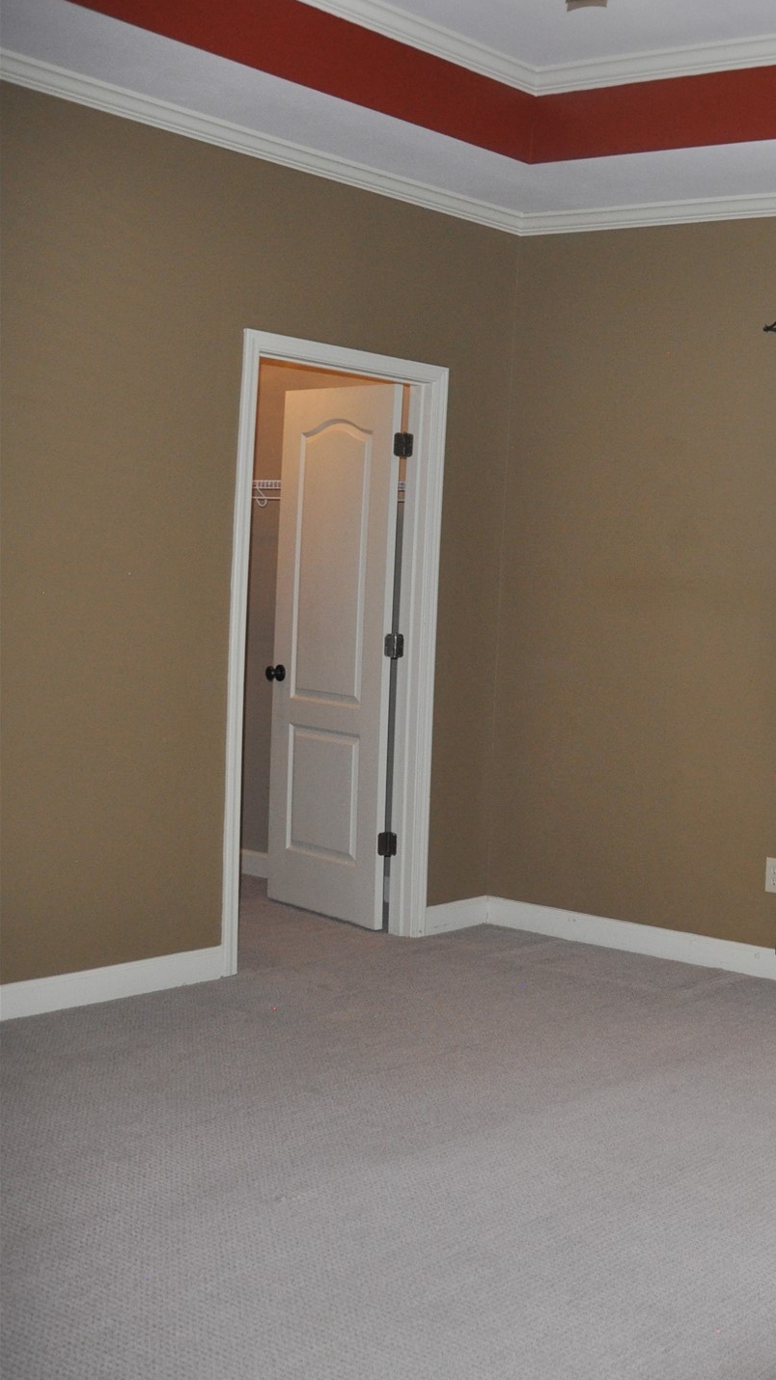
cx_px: 1049
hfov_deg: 23.8
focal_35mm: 43
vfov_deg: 47.4
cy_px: 686
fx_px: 1574
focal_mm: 18
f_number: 3.5
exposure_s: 1/125
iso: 800
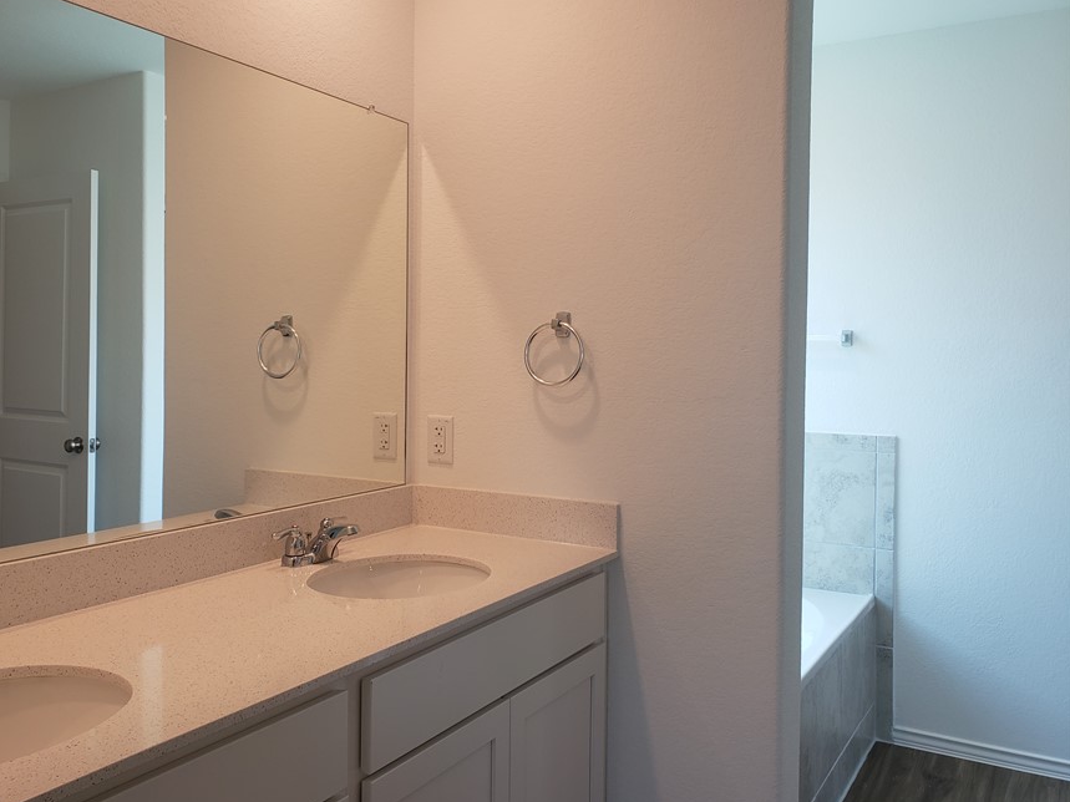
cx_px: 437
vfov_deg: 45.4
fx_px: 958
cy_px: 359
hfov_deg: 58.0
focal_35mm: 31
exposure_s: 1/60
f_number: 2.4
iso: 64
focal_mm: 4.3
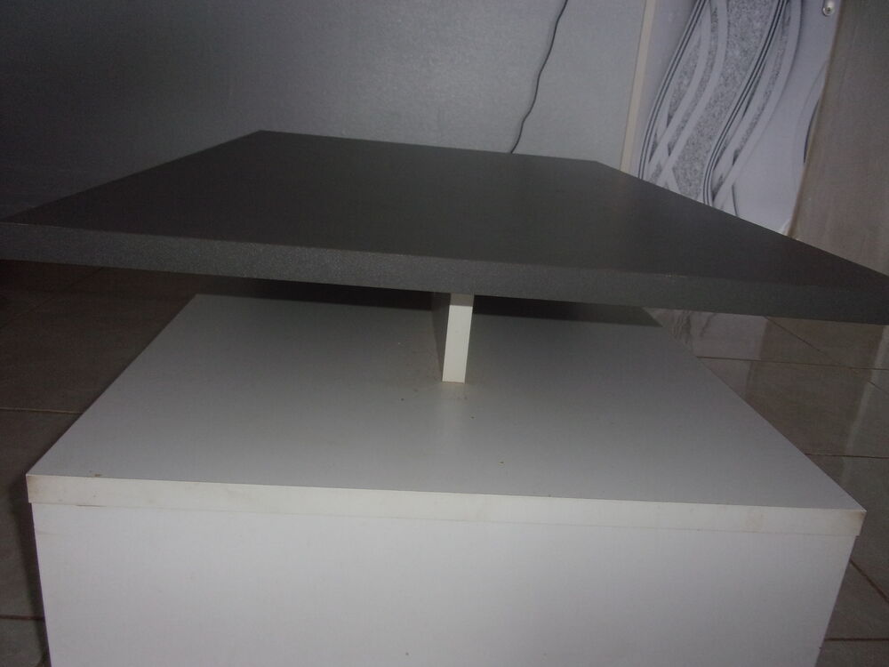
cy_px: 334
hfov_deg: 63.4
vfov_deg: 49.7
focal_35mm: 28
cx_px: 444
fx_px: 719
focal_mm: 5.1
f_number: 3.9
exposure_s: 1/34
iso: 200
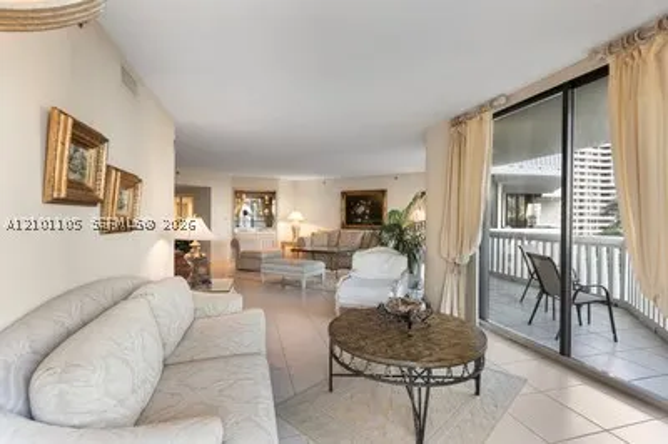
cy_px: 222
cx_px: 334
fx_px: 315
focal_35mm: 17
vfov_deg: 70.3
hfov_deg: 93.3
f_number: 8
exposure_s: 1/6
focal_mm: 17
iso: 200
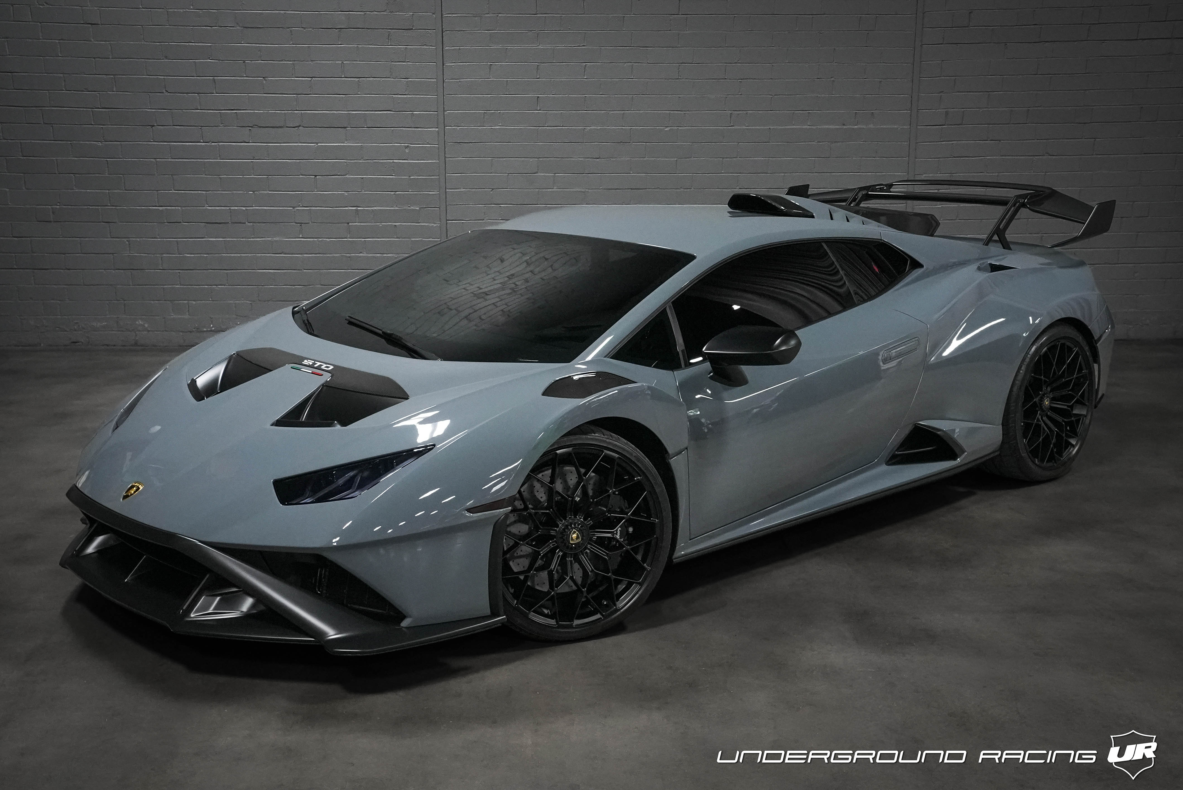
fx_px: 1381
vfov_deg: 31.9
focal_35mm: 42
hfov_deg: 46.4
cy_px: 395
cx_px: 592
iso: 12800
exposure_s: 1/160
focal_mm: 42
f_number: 5
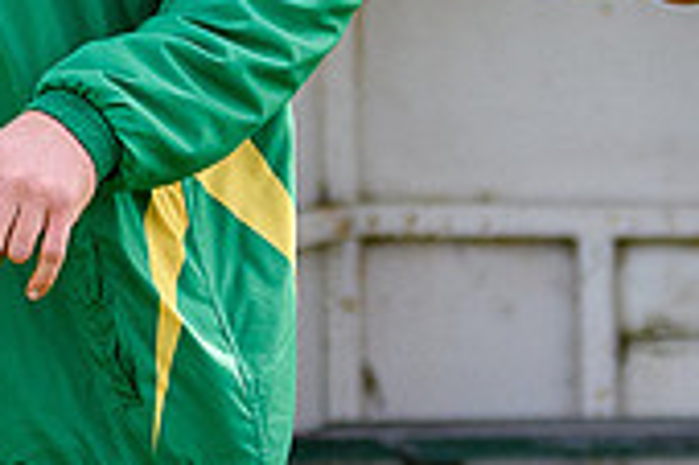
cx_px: -19
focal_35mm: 818
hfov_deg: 2.5
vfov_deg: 1.7
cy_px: 0
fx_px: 15867
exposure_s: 1/5000
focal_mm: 82
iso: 400
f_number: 2.8
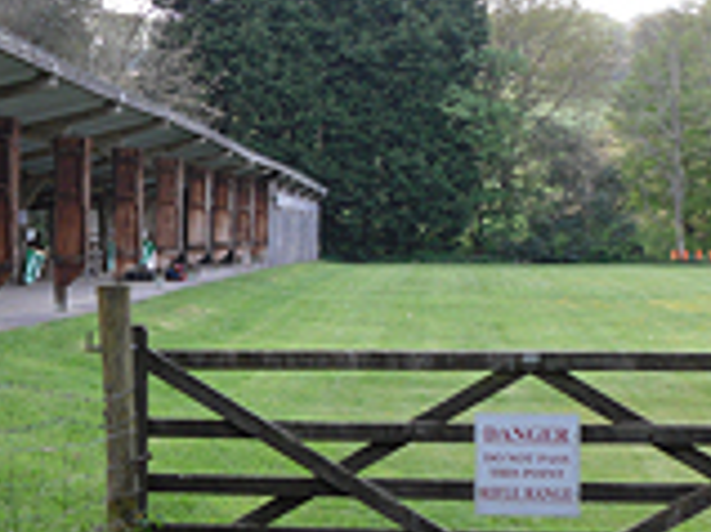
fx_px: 1806
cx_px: 89
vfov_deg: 16.8
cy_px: 268
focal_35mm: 88
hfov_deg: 21.8
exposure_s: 1/45
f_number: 3.5
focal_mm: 6.3
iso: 100
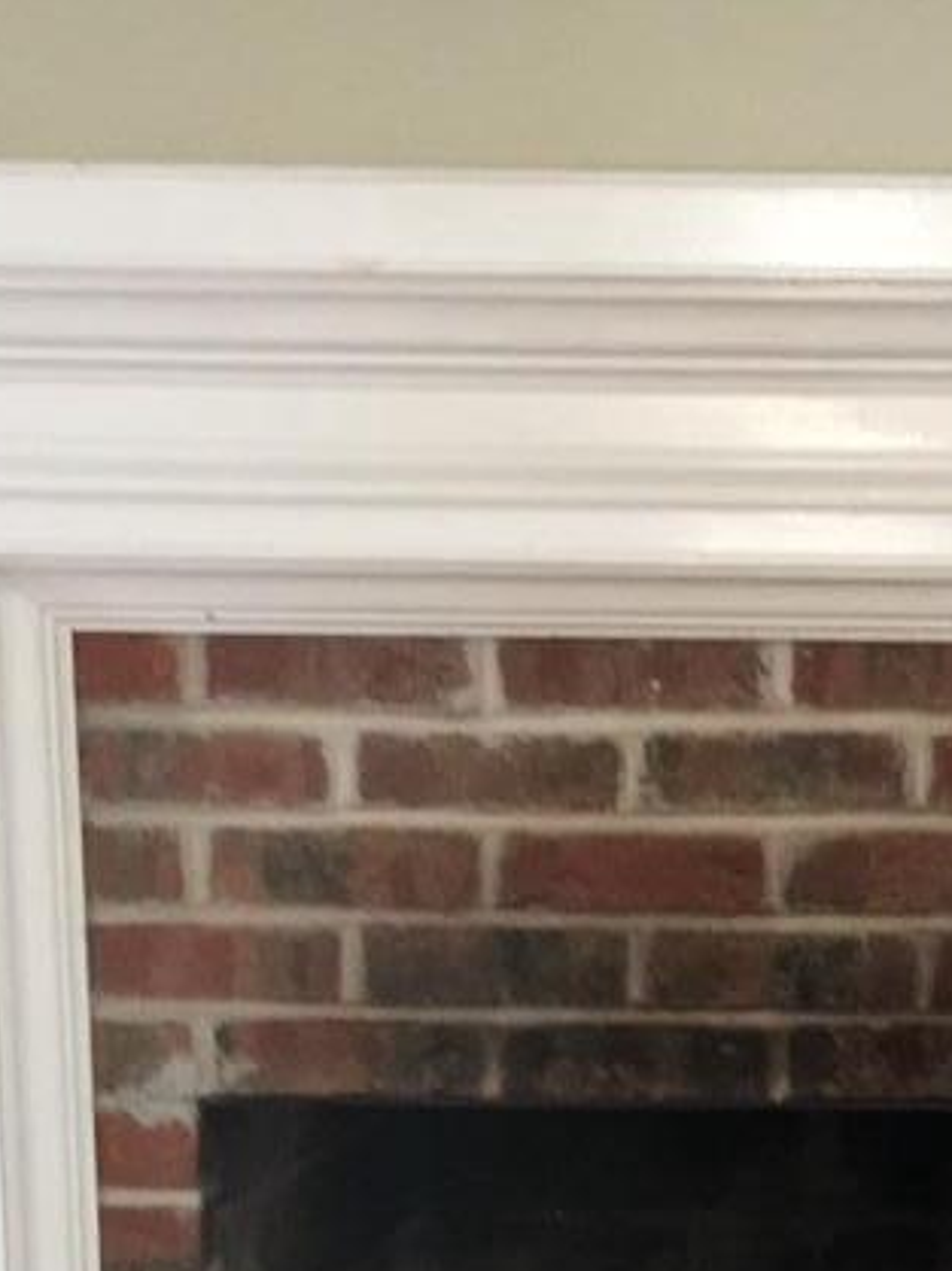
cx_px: 870
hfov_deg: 14.6
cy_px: 1307
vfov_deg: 19.0
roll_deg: -0.5
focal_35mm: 100
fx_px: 3671
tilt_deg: -16.0
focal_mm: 4.15
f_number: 2.2
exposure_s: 1/20
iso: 100
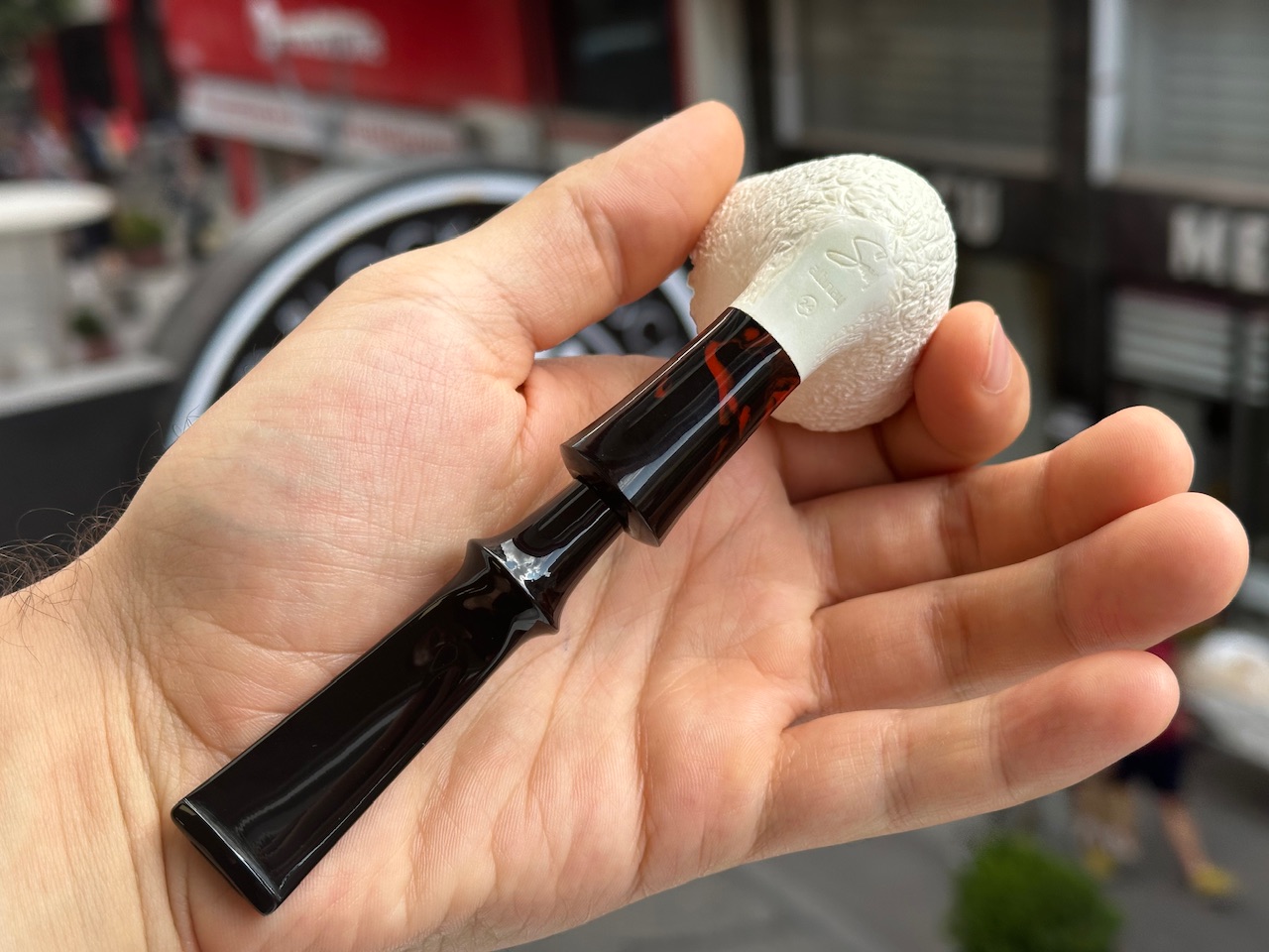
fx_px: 1760
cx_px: 634
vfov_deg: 30.3
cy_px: 476
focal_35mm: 48
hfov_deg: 39.7
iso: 64
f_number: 1.78
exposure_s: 1/740
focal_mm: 6.86
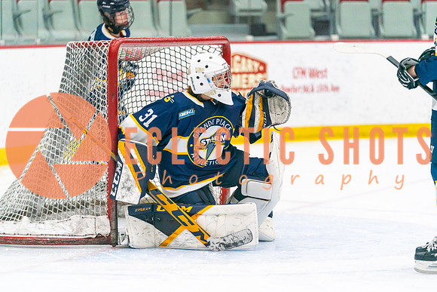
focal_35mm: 207
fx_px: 2511
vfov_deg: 6.6
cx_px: 218
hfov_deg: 9.9
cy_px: 146
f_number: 2.8
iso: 3200
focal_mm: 187
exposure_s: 1/1250
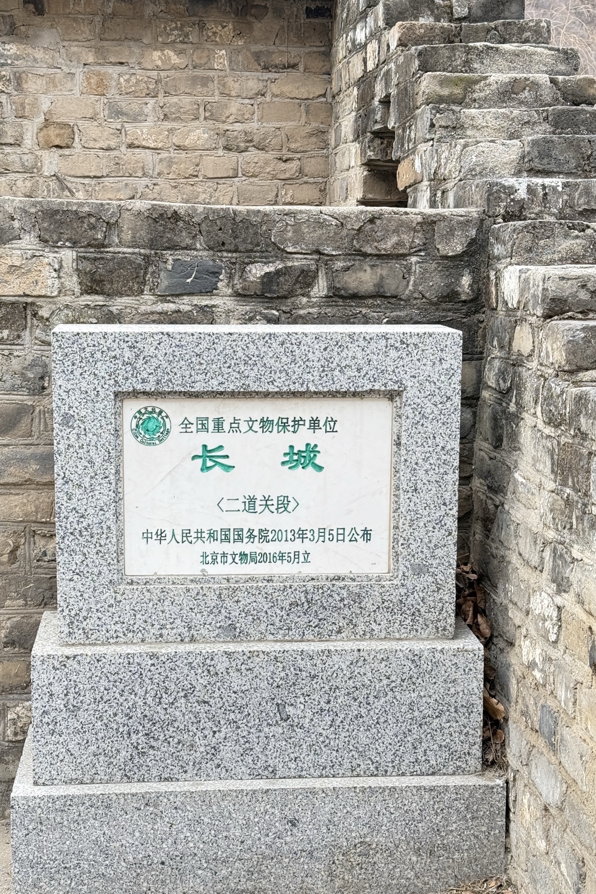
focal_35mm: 56
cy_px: 464
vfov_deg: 35.6
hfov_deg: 24.2
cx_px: 275
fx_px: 1390
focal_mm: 6.76
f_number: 1.78
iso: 64
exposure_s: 1/288
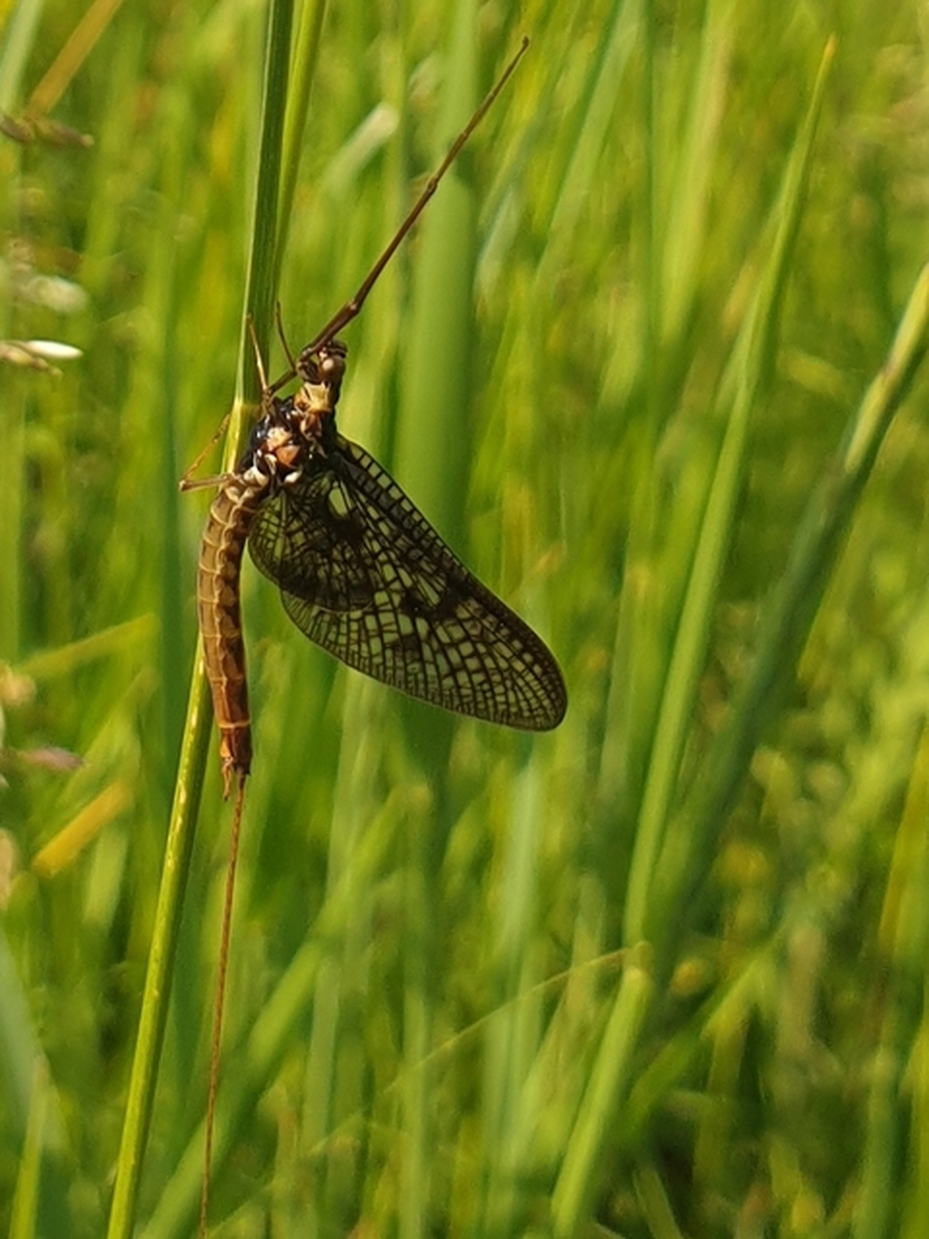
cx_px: 464
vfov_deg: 67.3
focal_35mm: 26
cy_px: 620
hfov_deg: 53.1
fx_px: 930
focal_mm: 4.3
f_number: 2.4
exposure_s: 1/1126
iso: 50
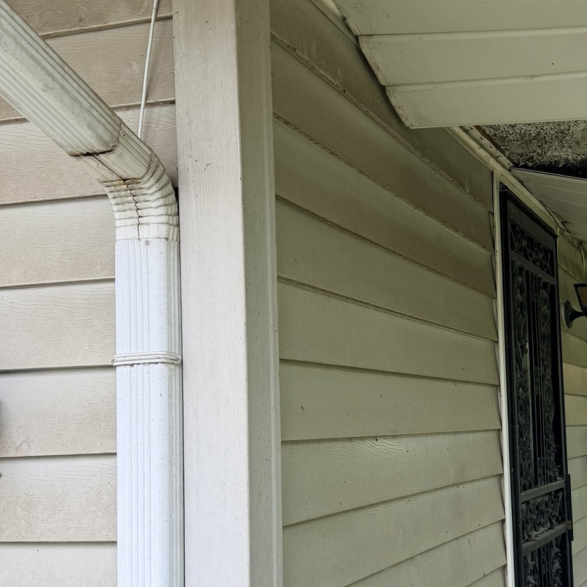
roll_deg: +1.7
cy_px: 367
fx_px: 1036
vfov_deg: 31.5
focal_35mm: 54
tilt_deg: +4.2
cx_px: 501
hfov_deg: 30.6
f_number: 1.78
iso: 80
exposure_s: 1/170
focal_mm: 6.76
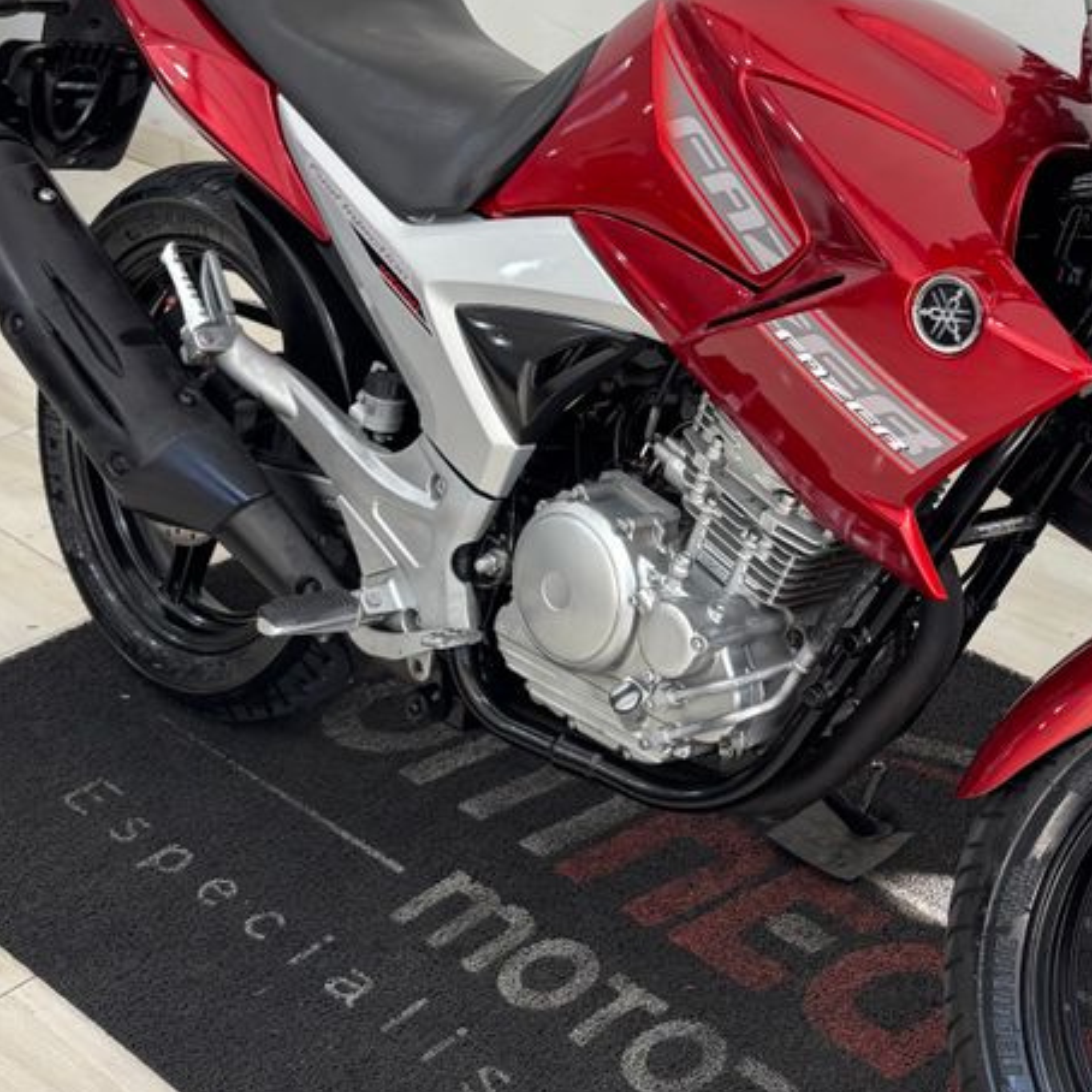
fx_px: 1463
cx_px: 815
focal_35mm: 41
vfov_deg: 40.7
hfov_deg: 39.8
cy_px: 414
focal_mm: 5.96
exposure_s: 1/120
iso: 100
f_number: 1.6
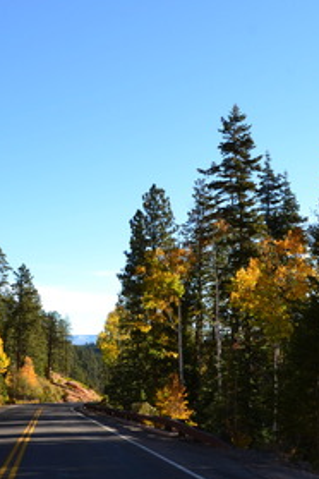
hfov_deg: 23.8
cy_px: 357
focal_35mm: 56
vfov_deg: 34.9
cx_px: 61
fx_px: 744
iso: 400
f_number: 10
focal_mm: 20
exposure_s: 1/200
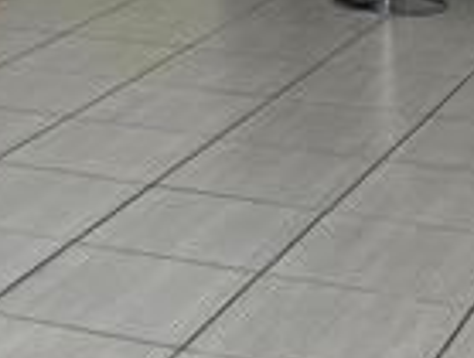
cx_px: -48
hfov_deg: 14.6
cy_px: -211
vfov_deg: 10.8
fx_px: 1812
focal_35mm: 132
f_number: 1.7
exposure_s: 1/182
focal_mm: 6.3
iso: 32
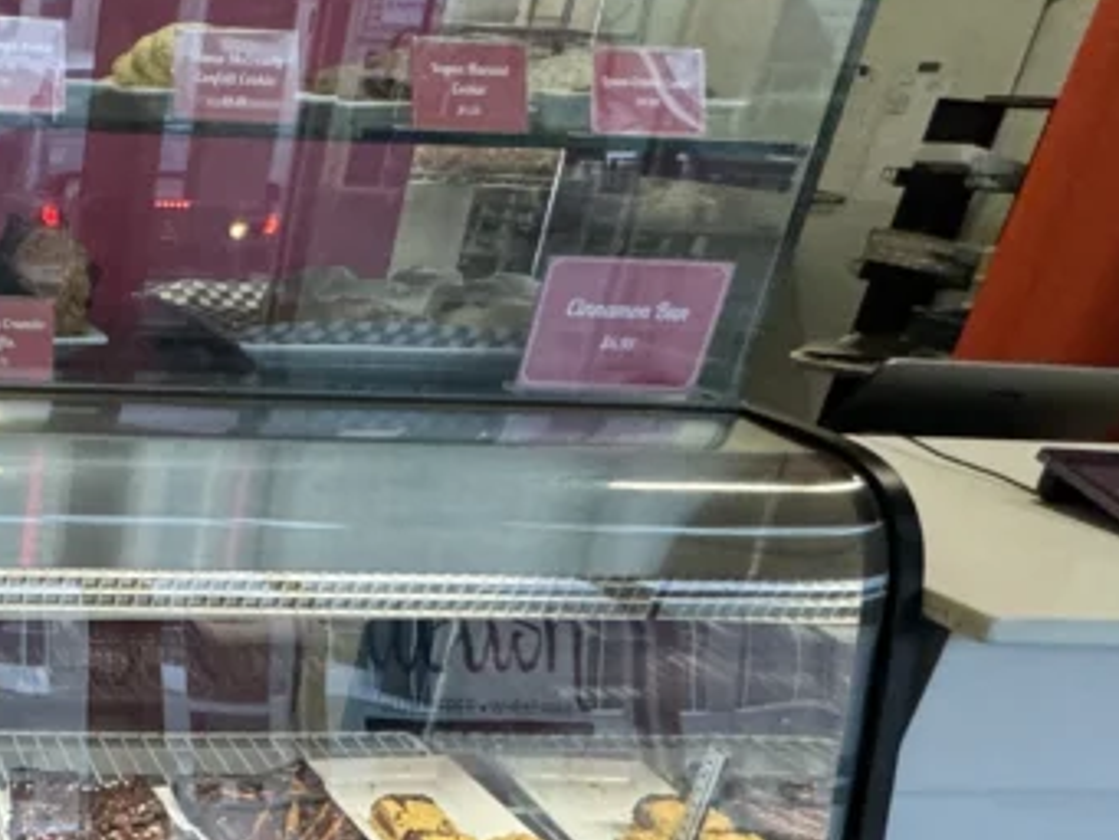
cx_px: -128
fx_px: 1358
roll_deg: -2.2
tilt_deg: -28.7
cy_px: 765
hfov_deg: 37.2
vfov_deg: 32.6
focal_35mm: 42
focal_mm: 2.22
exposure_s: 1/120
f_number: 2.2
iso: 250
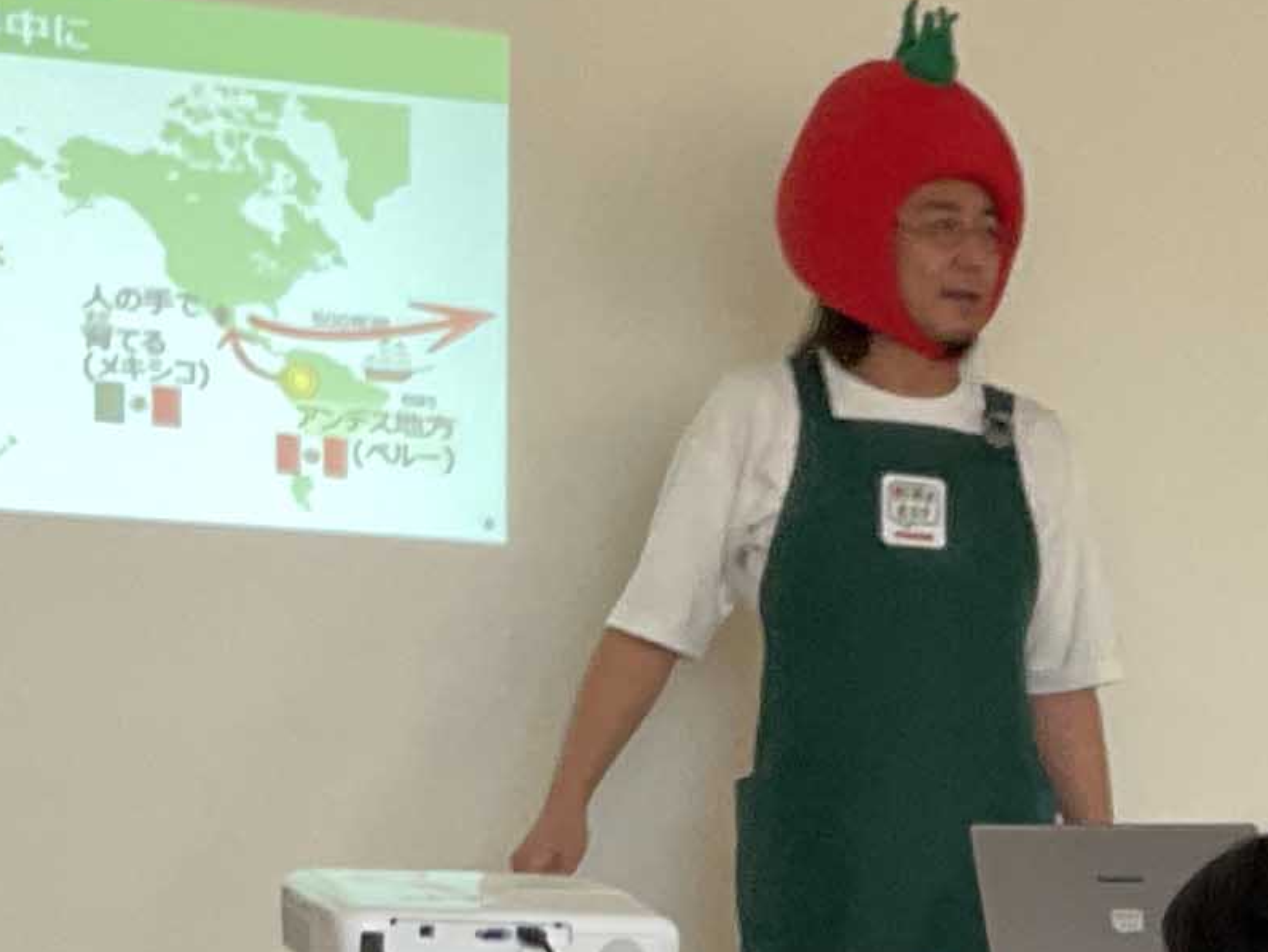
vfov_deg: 9.8
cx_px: 1879
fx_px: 5387
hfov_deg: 12.8
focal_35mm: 147
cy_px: 1418
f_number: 1.8
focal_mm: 3
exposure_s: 1/120
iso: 40
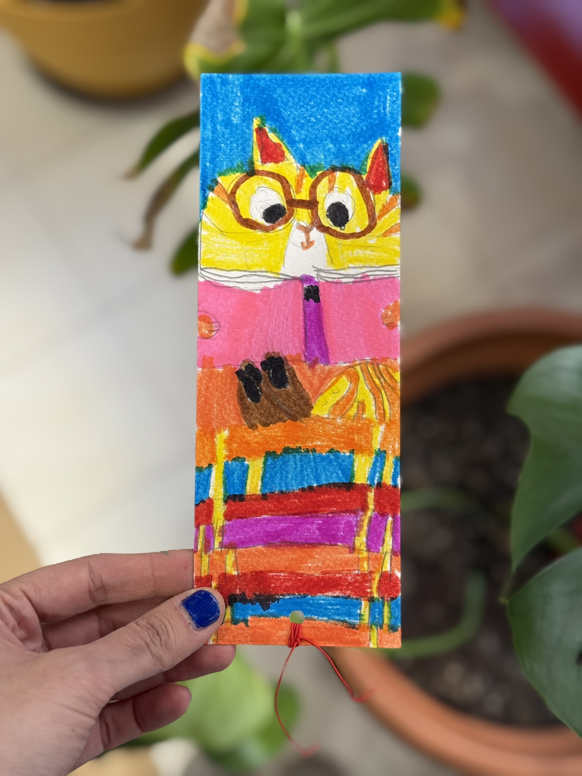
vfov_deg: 39.7
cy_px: 388
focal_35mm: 48
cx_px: 291
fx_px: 1076
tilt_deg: -76.0
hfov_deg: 30.3
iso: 80
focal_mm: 6.76
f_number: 1.78
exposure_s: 1/50
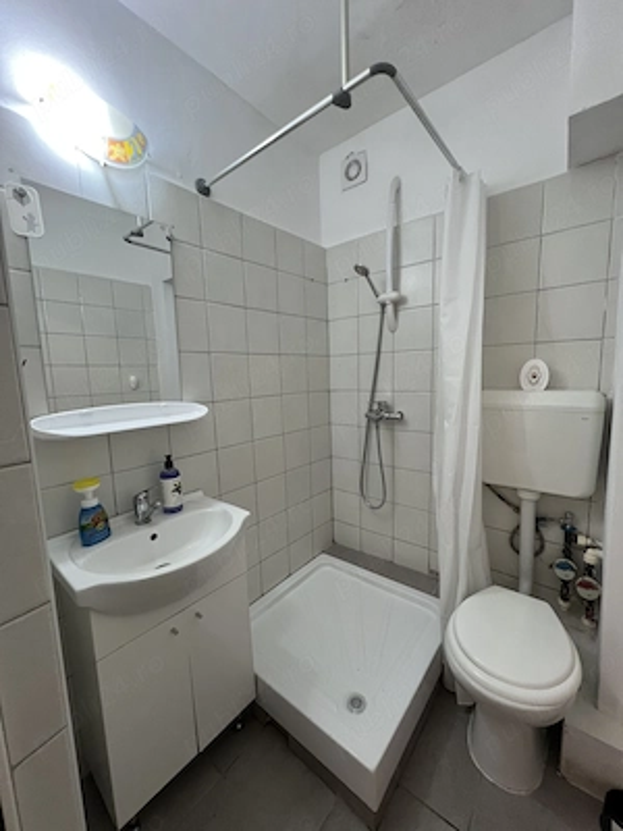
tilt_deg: -7.8
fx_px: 312
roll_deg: +2.4
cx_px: 312
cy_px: 416
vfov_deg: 106.2
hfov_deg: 89.9
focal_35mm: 13
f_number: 1.8
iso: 160
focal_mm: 1.57
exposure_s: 1/50
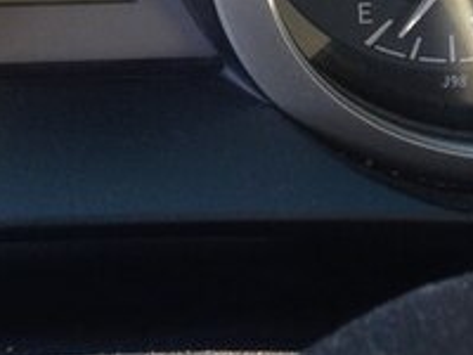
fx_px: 1489
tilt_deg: -25.4
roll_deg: -1.9
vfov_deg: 13.3
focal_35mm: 109
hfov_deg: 17.4
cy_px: -60
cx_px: -61
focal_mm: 4.12
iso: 80
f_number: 2.4
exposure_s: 1/20
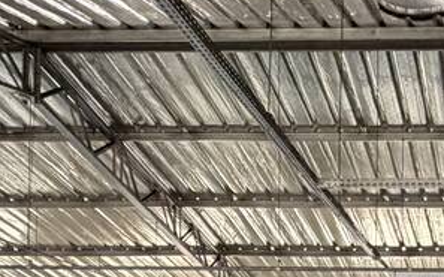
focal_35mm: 72
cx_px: 477
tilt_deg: +1.8
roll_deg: +0.0
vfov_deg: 16.6
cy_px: 404
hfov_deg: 26.6
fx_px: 870
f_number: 2.2
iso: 400
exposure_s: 1/60
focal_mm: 2.22
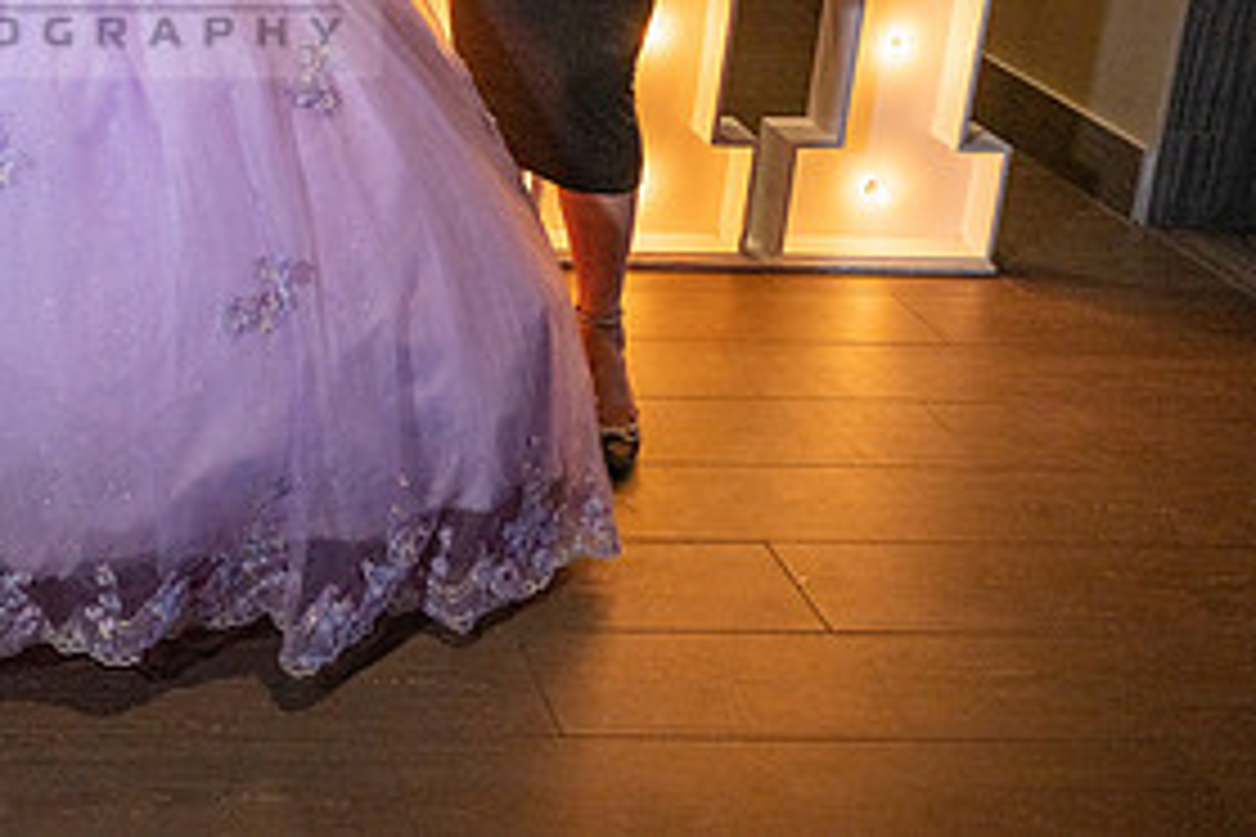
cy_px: -29
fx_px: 1884
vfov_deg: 23.8
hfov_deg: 33.7
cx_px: 0
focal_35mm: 54
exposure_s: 1/125
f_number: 5
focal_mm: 26
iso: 640
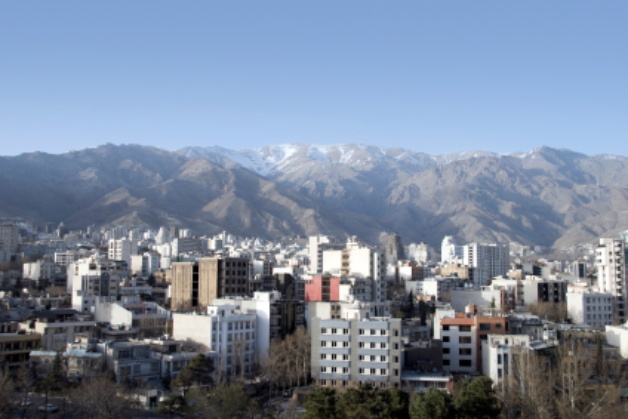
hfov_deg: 57.2
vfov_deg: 40.0
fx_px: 576
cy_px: 210
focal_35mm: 33
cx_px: 314
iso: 100
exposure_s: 1/160
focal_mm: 22
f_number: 6.3
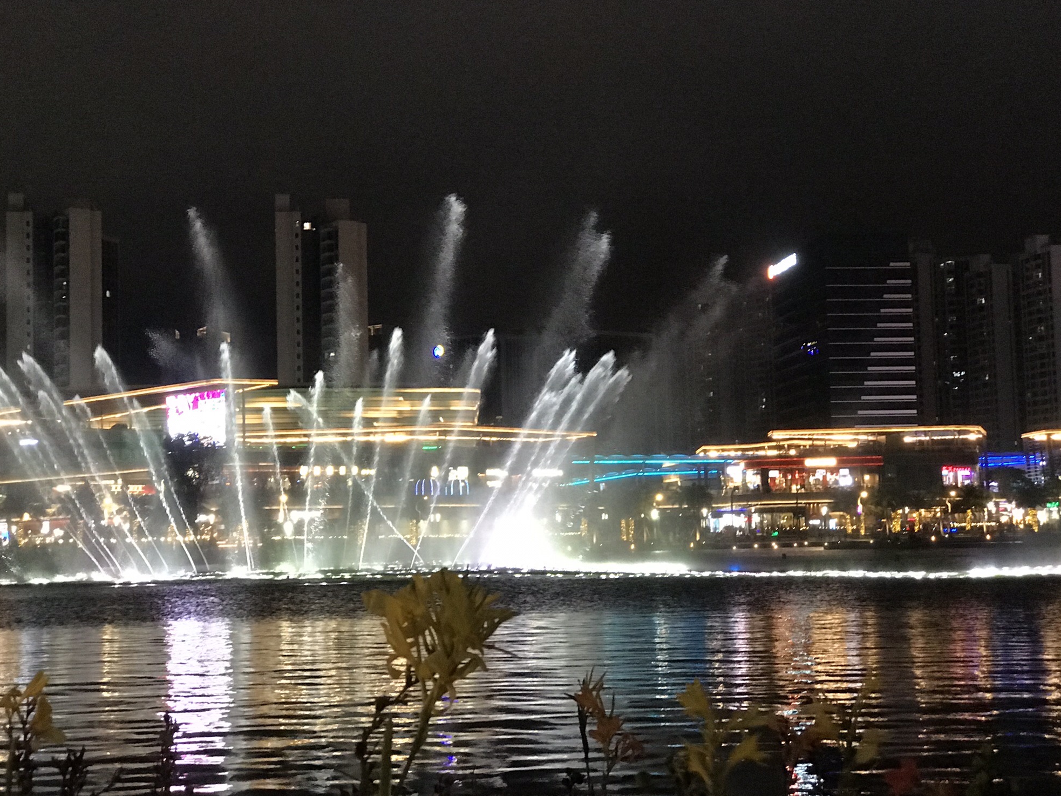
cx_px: 526
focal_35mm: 58
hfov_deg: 33.2
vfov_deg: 25.2
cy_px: 394
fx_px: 1778
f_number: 2.8
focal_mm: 6.6
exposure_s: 1/61
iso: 800
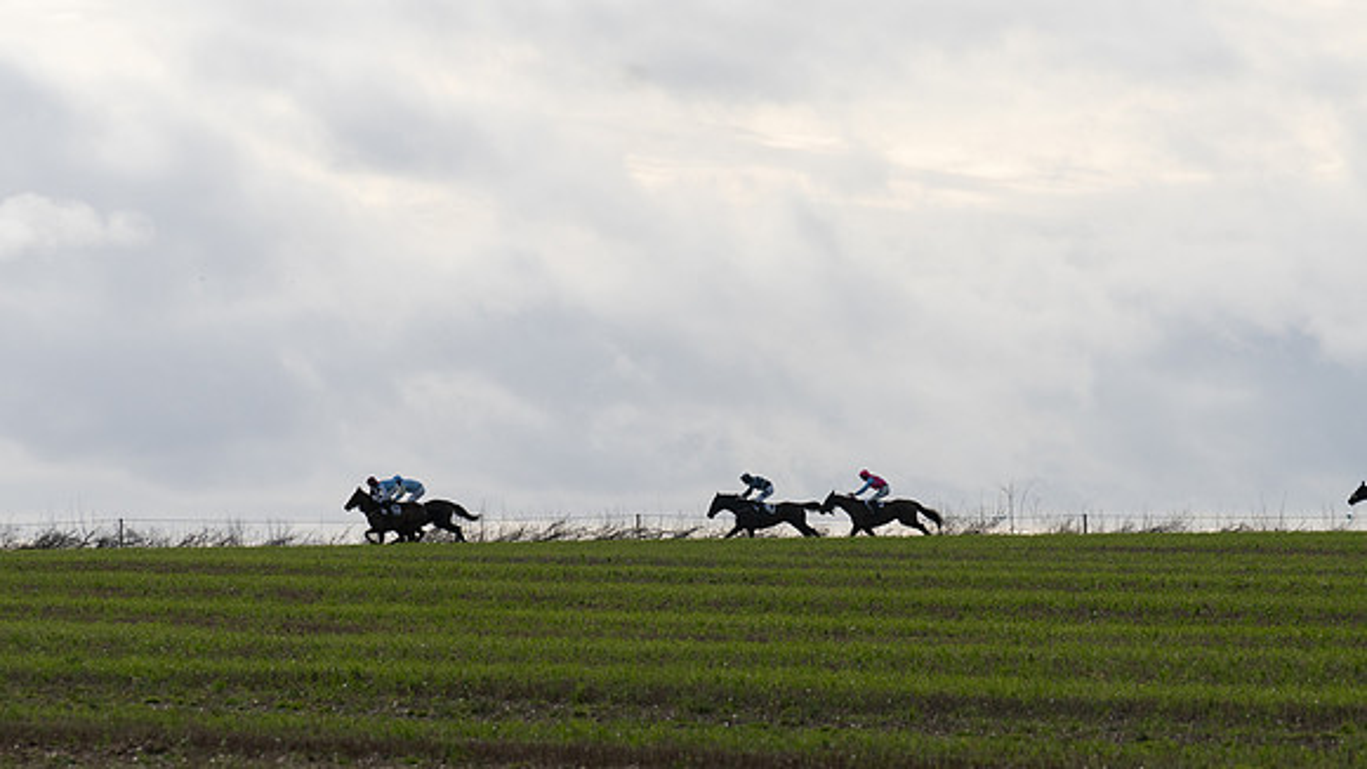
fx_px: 13589
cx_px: 684
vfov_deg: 3.2
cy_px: 384
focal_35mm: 375
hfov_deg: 5.8
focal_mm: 239
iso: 400
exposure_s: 1/1600
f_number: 7.1
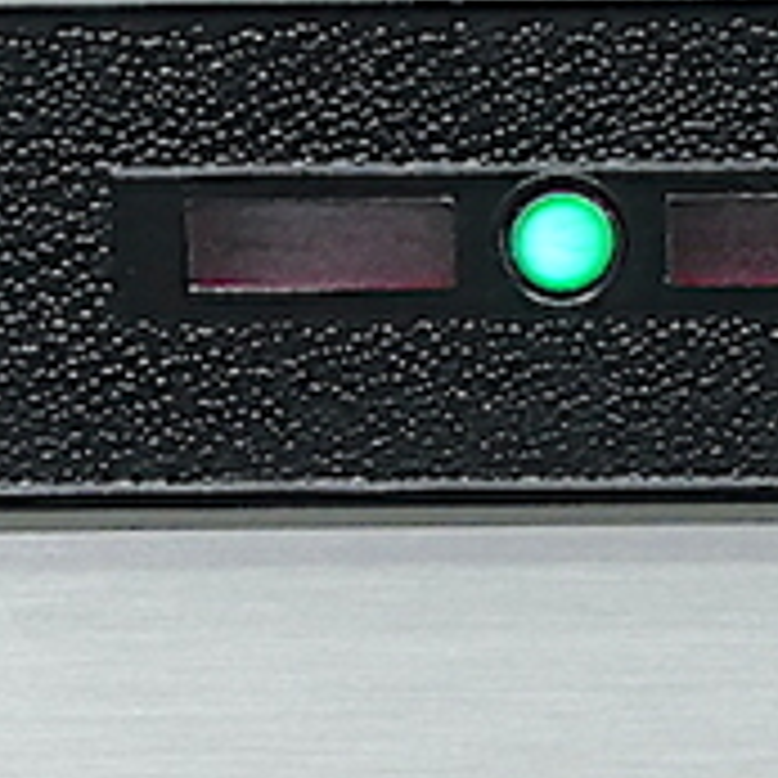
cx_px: 409
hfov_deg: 2.2
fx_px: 19961
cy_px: 661
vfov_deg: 2.2
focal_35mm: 785
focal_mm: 28.7
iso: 200
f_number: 5.5
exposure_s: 1/6
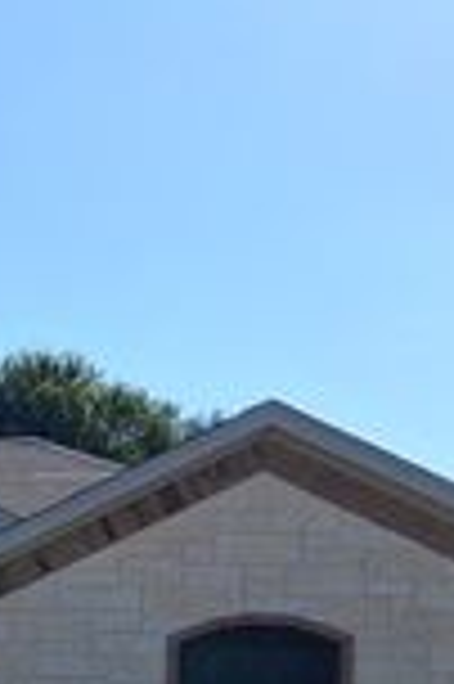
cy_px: 722
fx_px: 1687
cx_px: -315
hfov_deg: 13.9
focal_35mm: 89
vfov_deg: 21.9
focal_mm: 3.98
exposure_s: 1/946
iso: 25
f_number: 1.8
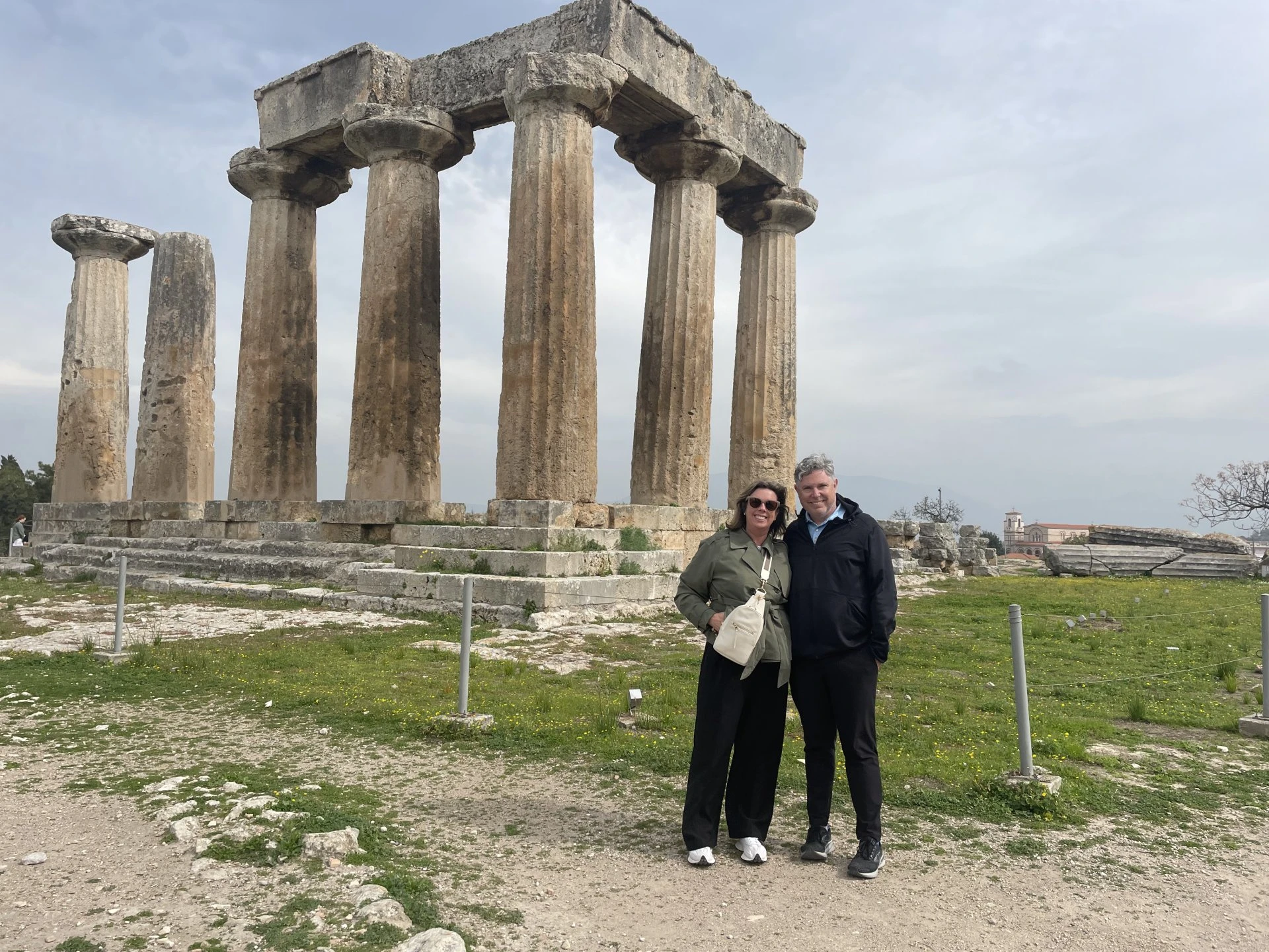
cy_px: 476
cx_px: 634
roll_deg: -0.8
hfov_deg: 67.3
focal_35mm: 26
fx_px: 953
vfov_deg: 53.1
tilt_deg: +4.1
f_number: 1.6
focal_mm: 4.2
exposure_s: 1/2681
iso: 32
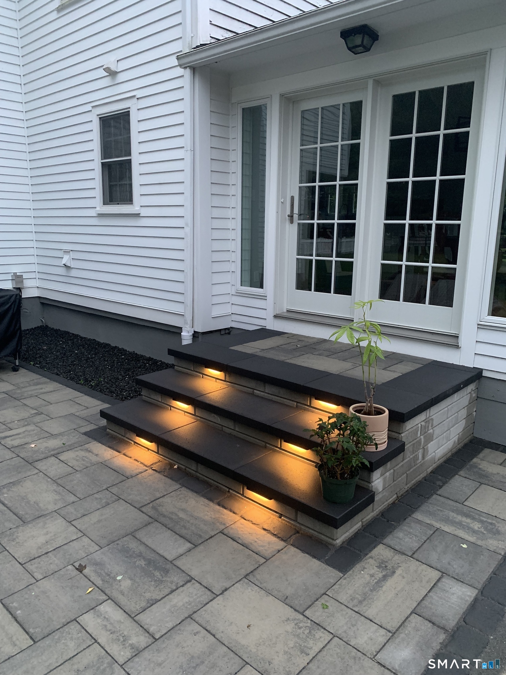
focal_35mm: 26
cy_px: 338
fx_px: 507
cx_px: 253
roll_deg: -0.6
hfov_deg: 53.1
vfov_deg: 67.3
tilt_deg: -11.7
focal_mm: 4.25
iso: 400
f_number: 1.8
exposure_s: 1/48
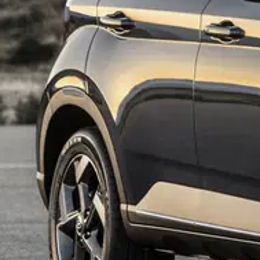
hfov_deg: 2.8
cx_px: 488
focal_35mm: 626
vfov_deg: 2.8
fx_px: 5320
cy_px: -11
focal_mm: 116
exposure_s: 1/25
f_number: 5
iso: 64
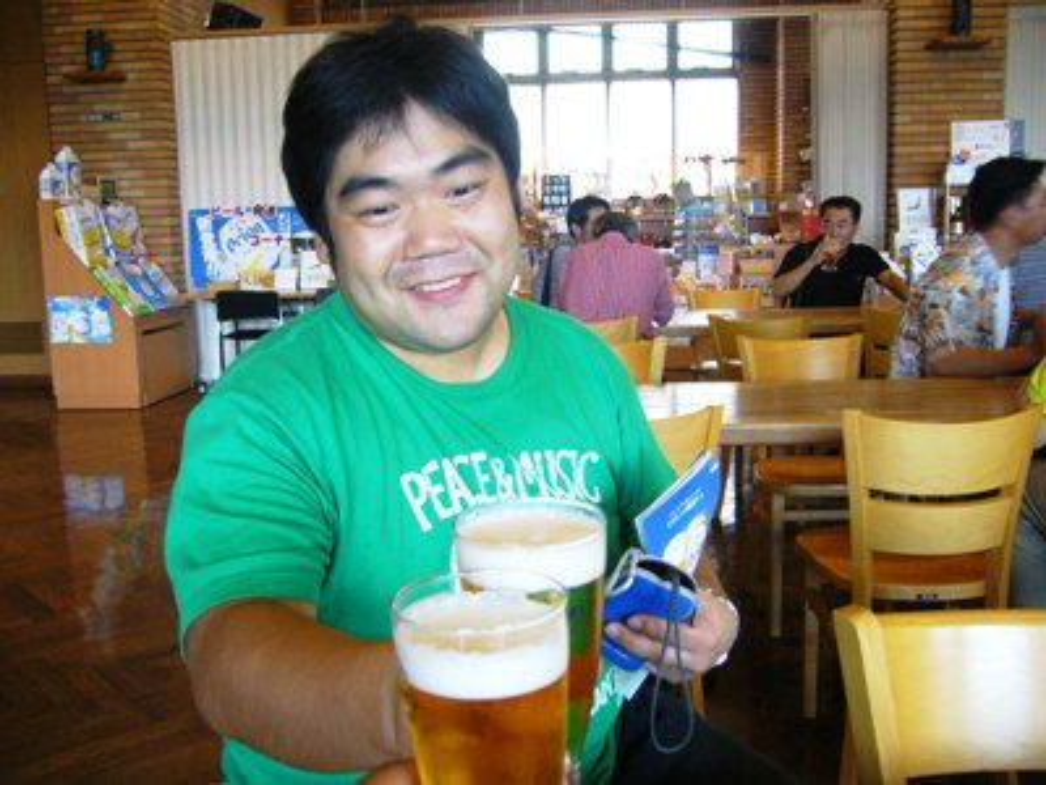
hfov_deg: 52.6
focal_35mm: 35
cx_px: 523
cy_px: 392
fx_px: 1058
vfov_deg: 40.7
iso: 200
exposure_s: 1/8
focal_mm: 5.8
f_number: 2.8
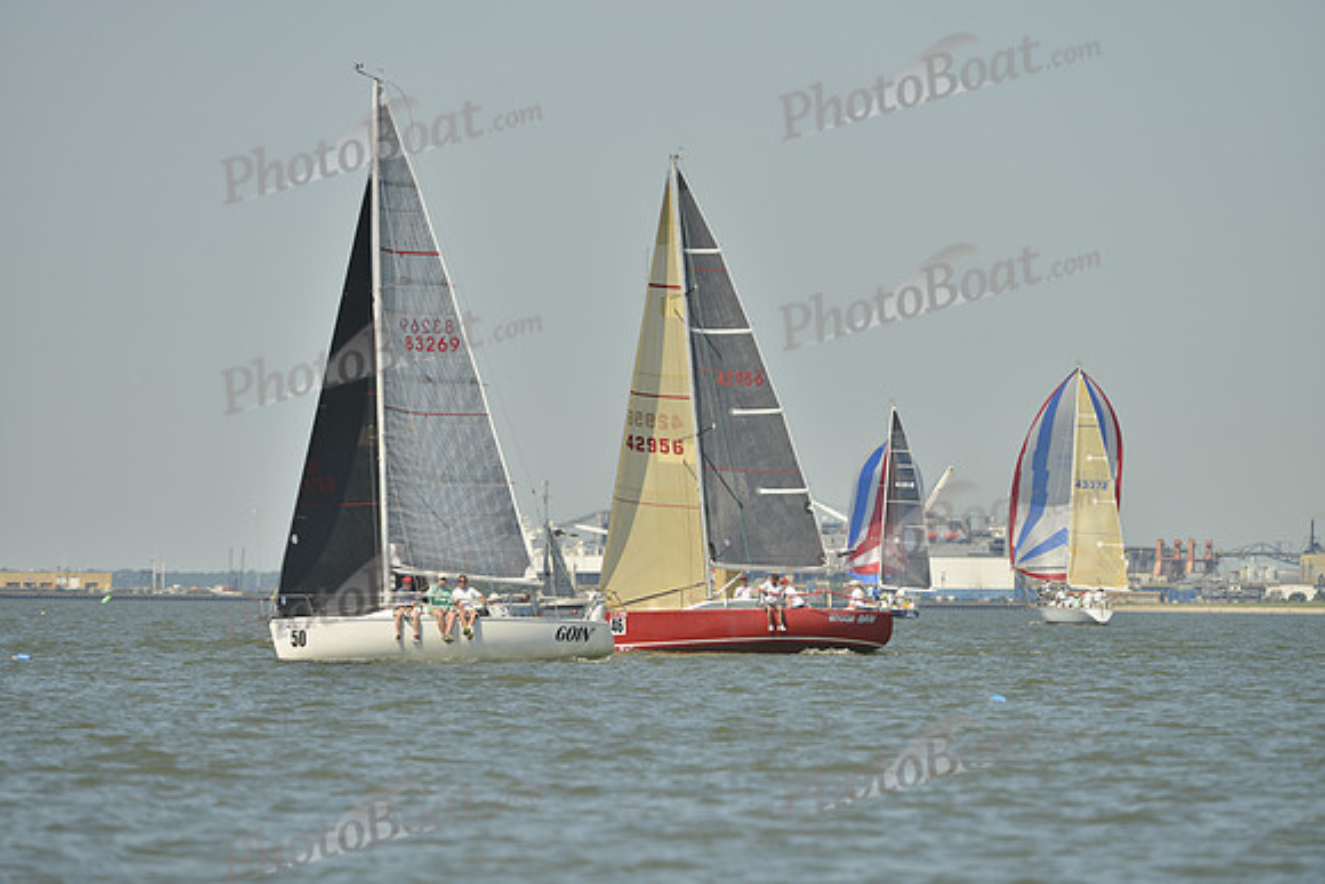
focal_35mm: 380
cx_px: 662
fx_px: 13989
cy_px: 442
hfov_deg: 5.4
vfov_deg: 3.6
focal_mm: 380
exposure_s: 1/1000
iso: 200
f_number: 7.1
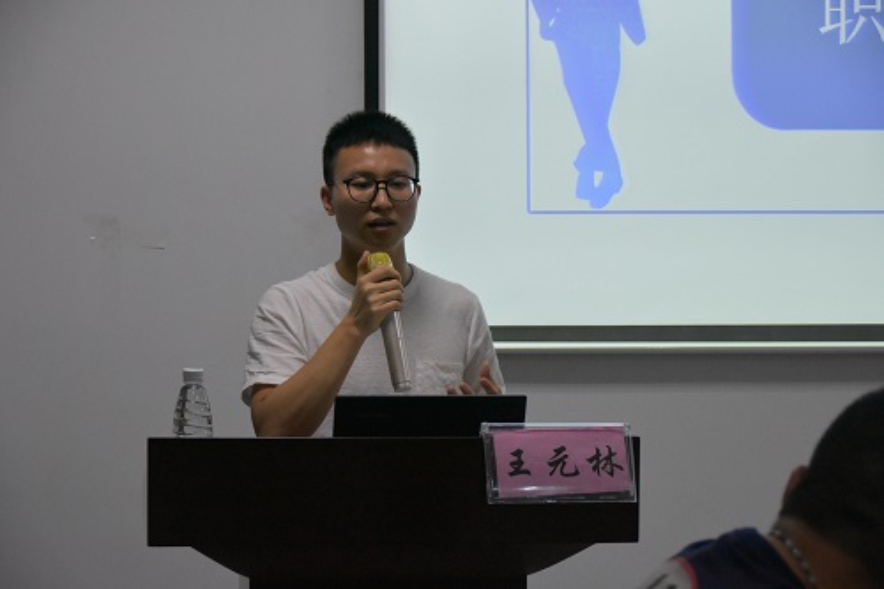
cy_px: 294
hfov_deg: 18.2
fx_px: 2761
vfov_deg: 12.2
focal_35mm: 112
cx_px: 442
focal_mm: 75
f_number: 5
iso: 4000
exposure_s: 1/250
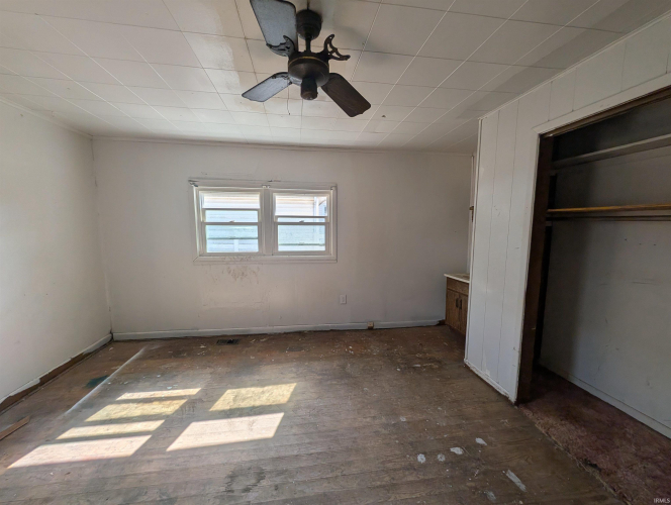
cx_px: 336
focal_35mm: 12
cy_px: 252
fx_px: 233
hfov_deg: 110.5
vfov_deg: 94.6
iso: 51
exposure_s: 1/760
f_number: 1.7
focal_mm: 2.02
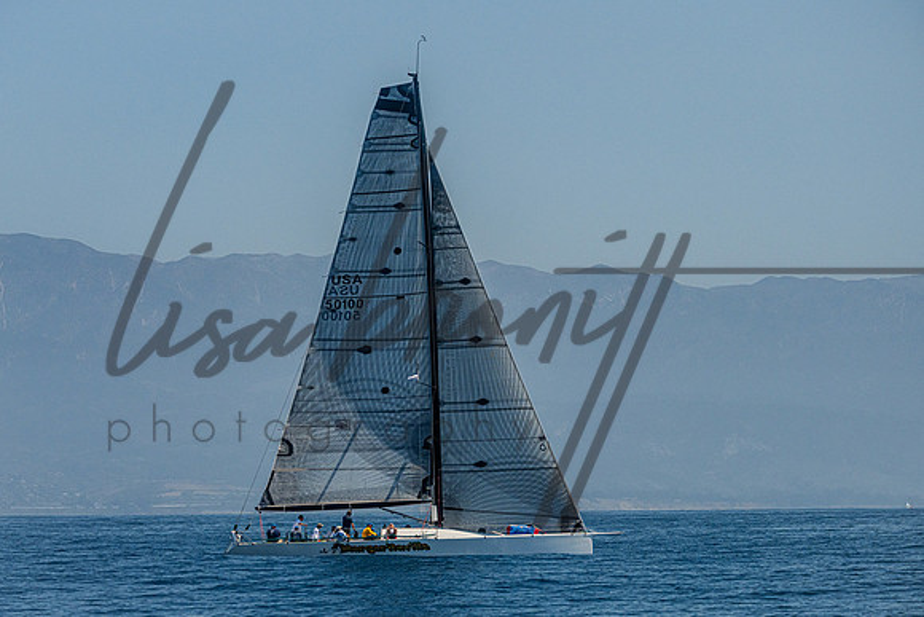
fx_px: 4485
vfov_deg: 7.9
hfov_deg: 11.8
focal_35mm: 175
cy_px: 296
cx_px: 406
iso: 400
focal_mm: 155
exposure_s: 1/8000
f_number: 7.1
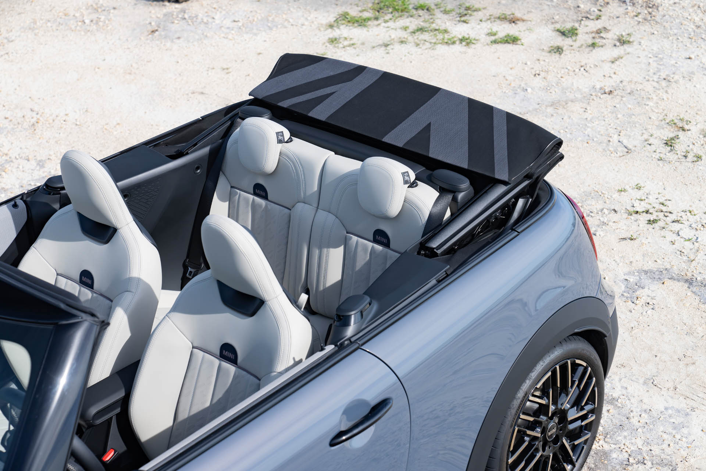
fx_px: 1373
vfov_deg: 19.5
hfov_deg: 28.8
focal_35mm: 70
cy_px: 236
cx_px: 353
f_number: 4.5
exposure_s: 1/250
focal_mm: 70
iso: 100
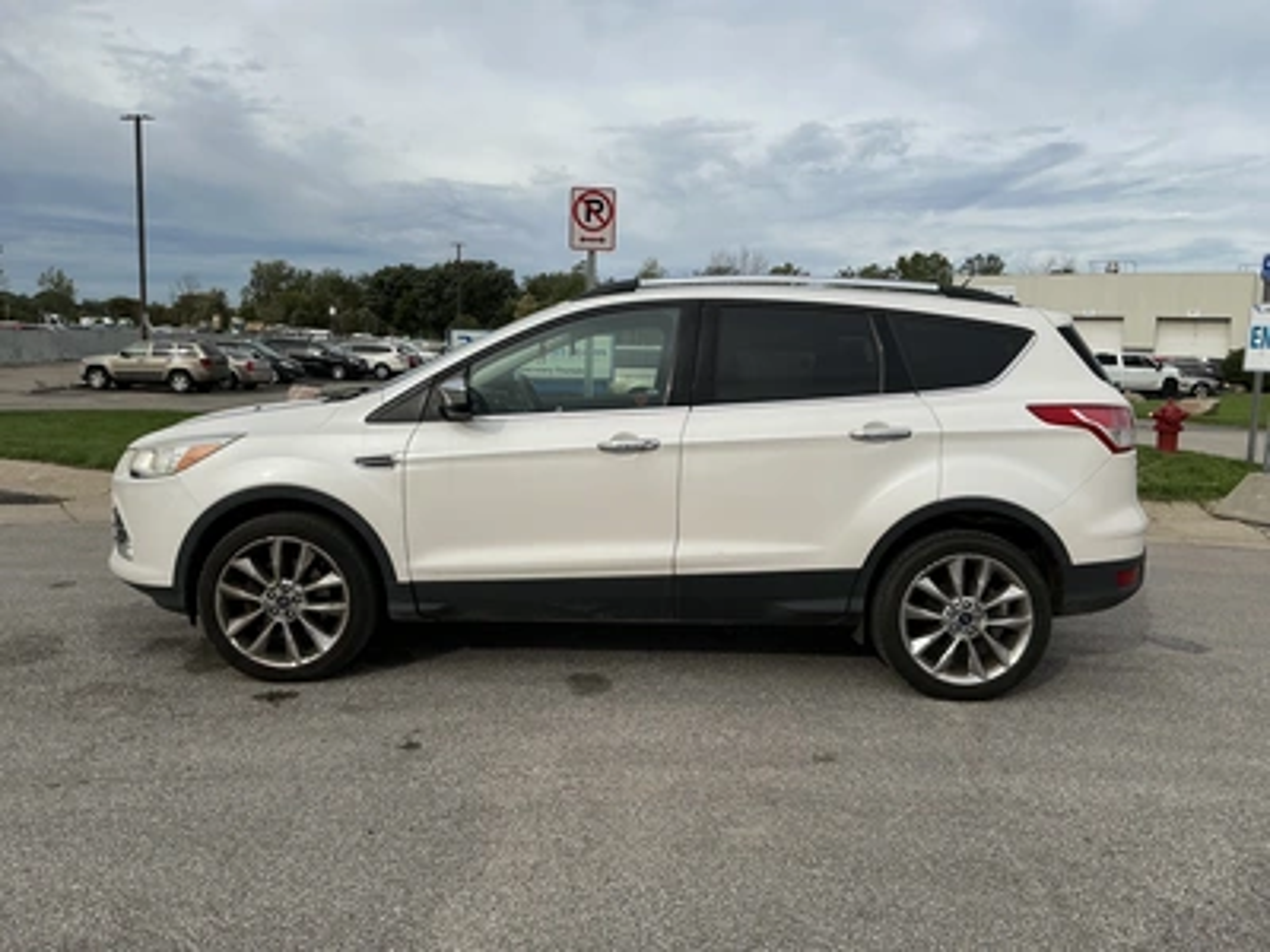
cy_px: 476
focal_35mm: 28
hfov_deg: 63.4
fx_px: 1027
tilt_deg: -4.0
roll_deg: -1.1
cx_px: 635
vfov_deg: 49.7
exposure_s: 1/1848
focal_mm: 3
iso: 25
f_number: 1.8
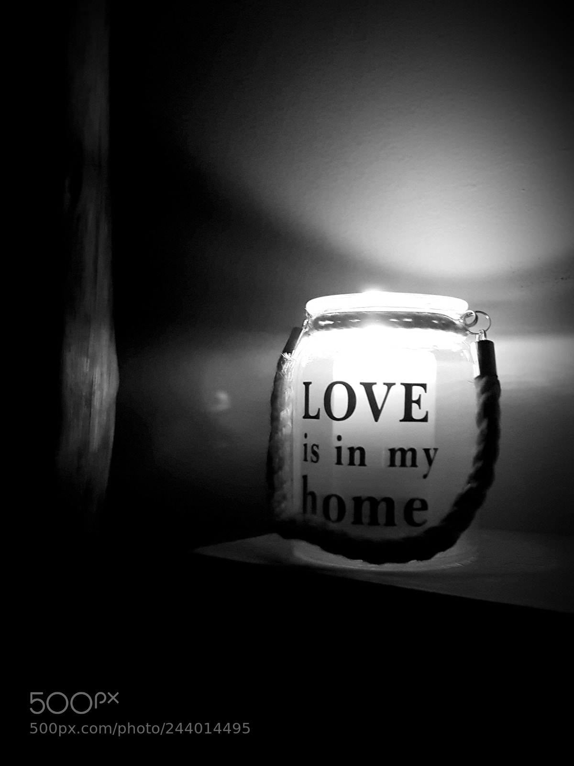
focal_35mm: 26
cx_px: 287
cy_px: 383
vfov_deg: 67.3
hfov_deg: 53.1
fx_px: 575
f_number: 1.7
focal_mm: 4.2
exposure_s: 1/10
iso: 320
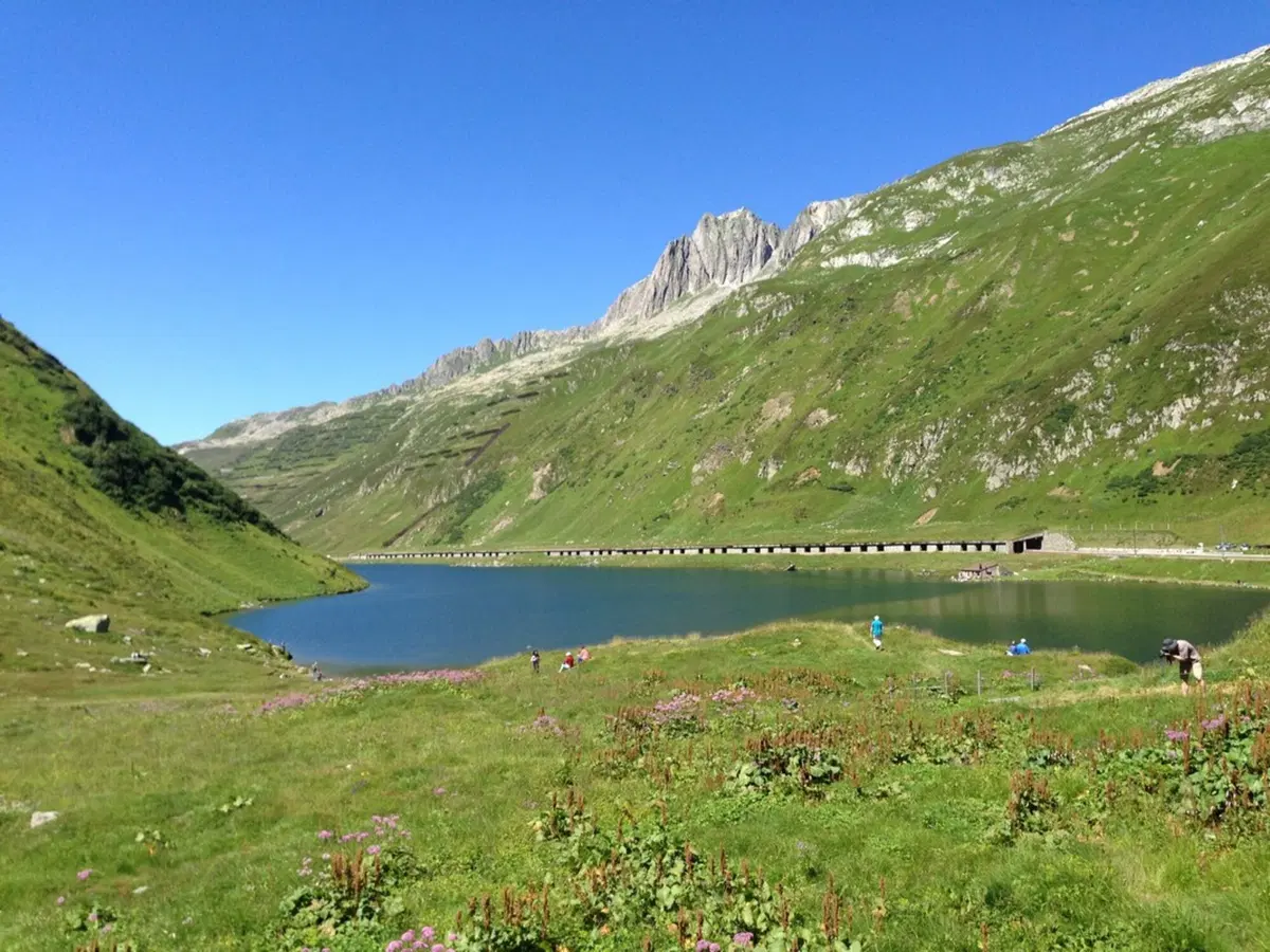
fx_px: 1211
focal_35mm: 33
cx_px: 635
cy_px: 476
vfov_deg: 42.9
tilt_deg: +3.3
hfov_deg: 55.4
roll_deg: +1.2
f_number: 2.4
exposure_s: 1/1043
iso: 50
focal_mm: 4.12
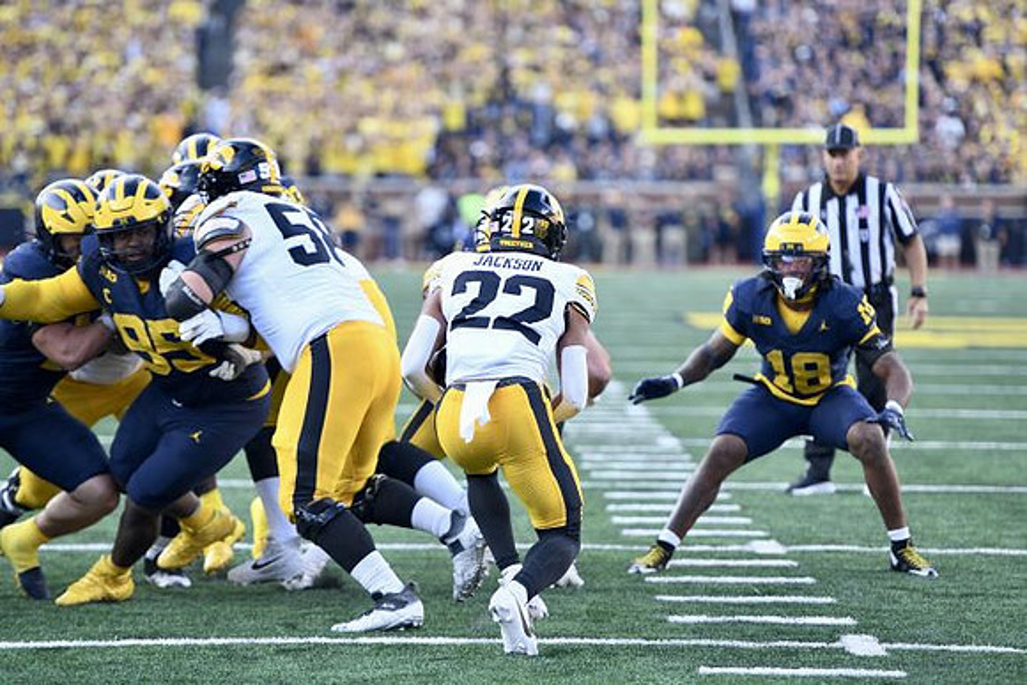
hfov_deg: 11.4
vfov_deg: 7.6
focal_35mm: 180
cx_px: 514
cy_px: 342
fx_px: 5136
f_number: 2.8
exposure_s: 1/1000
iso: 800
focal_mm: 180
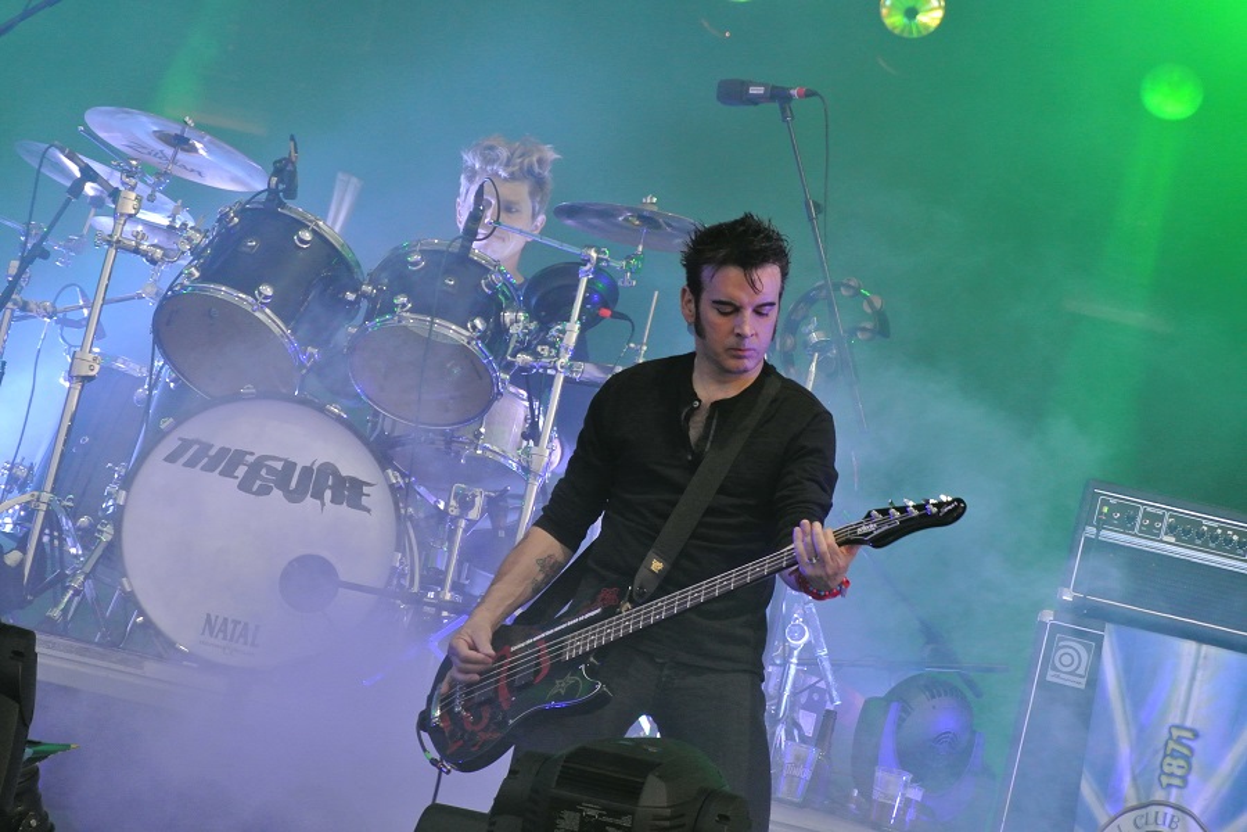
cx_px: 624
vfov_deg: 4.6
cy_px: 416
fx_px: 10287
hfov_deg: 6.9
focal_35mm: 297
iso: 800
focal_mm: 110
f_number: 5.6
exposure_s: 1/60
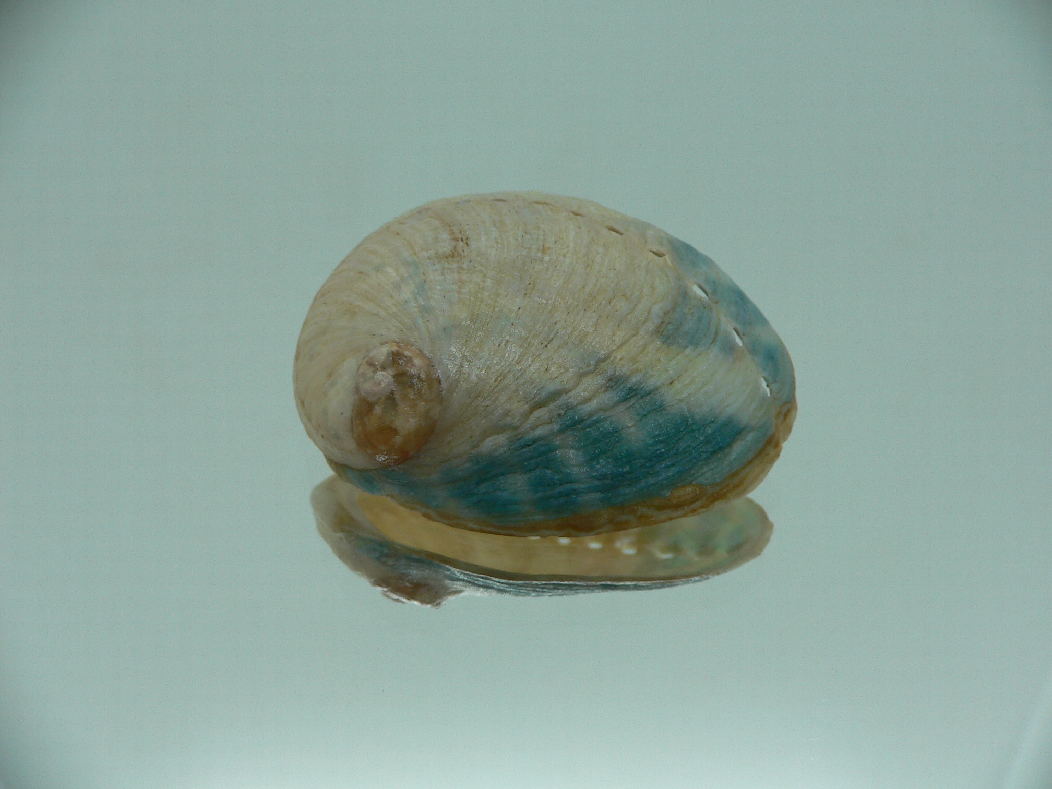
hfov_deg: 52.6
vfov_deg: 40.7
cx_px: 526
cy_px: 394
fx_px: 1064
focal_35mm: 35
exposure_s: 1/60
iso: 80
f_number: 2.8
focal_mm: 4.6
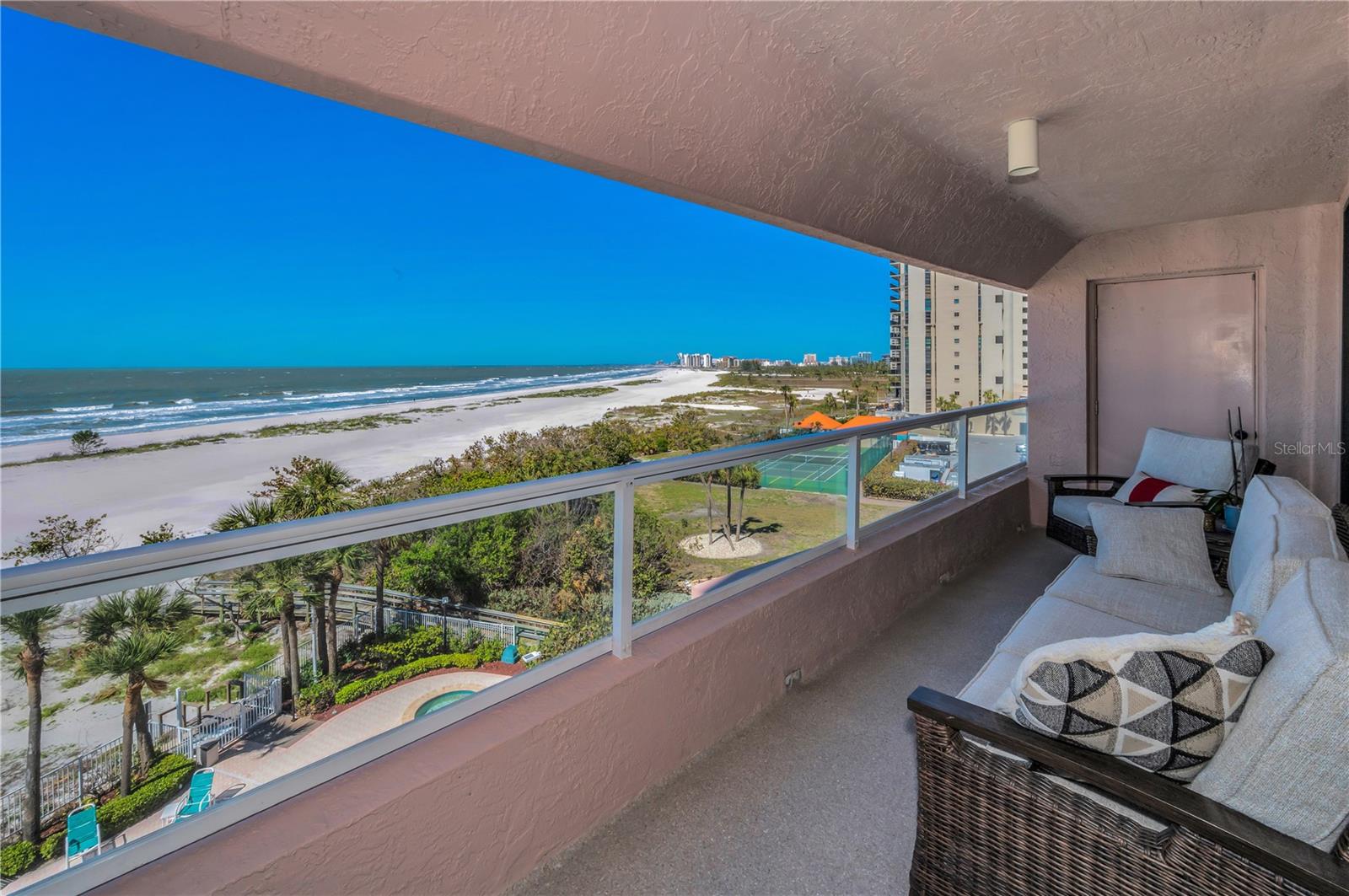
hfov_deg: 104.3
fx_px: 524
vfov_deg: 81.1
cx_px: 674
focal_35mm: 14
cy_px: 448
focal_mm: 14
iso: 400
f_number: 20
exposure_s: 1/200
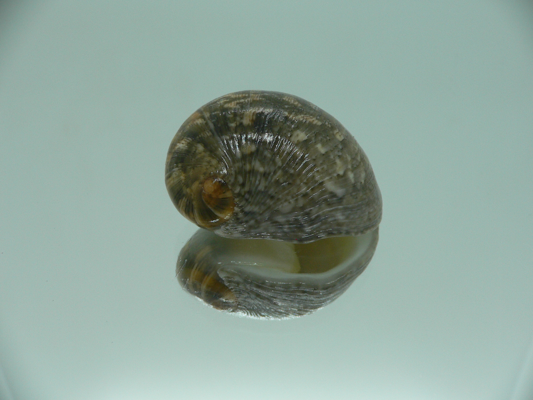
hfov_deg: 52.6
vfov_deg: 40.7
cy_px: 200
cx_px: 266
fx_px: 539
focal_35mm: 35
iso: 80
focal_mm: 4.6
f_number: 2.8
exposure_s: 1/60
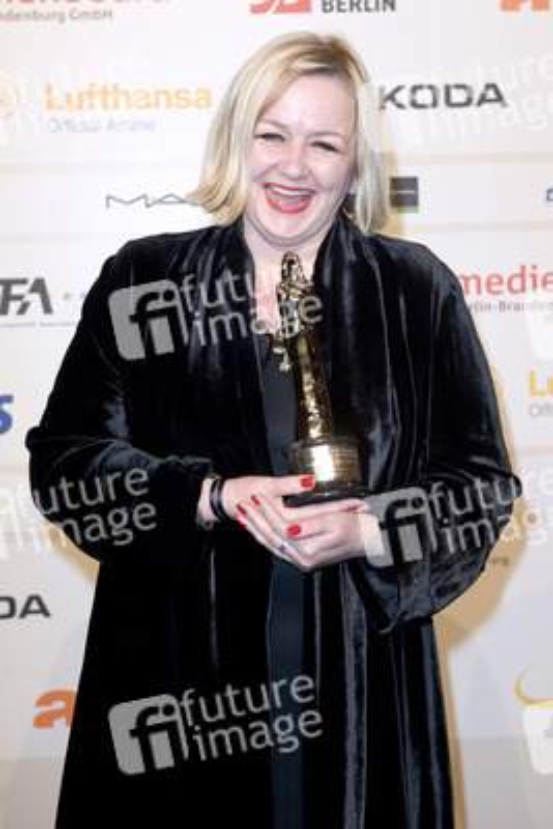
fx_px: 1611
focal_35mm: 70
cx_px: 276
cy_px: 414
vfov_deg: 28.8
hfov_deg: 19.5
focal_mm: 70
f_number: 6.3
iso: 800
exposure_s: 1/250
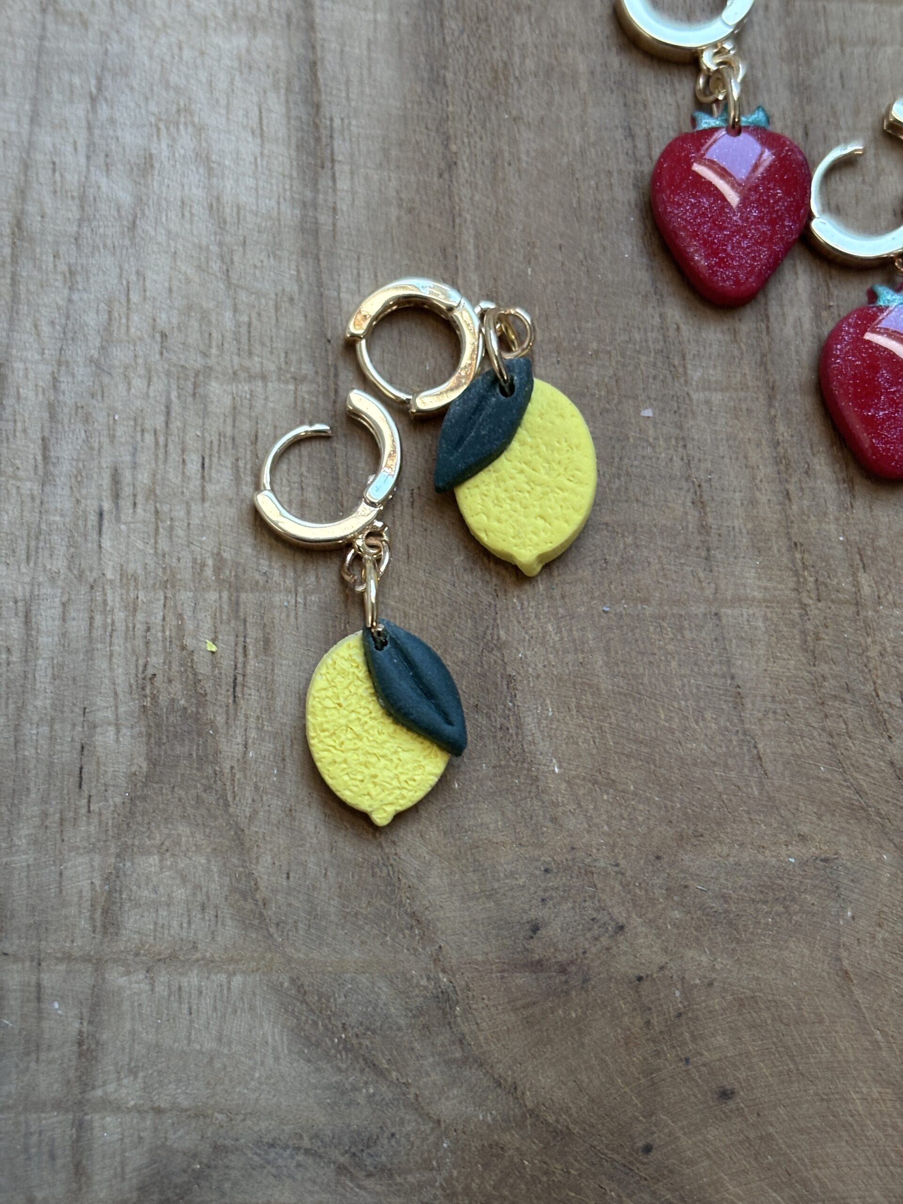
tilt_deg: -77.5
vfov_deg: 36.8
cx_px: 452
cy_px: 602
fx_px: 1809
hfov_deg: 28.0
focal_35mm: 52
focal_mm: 5.96
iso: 160
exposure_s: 1/45
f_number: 1.6
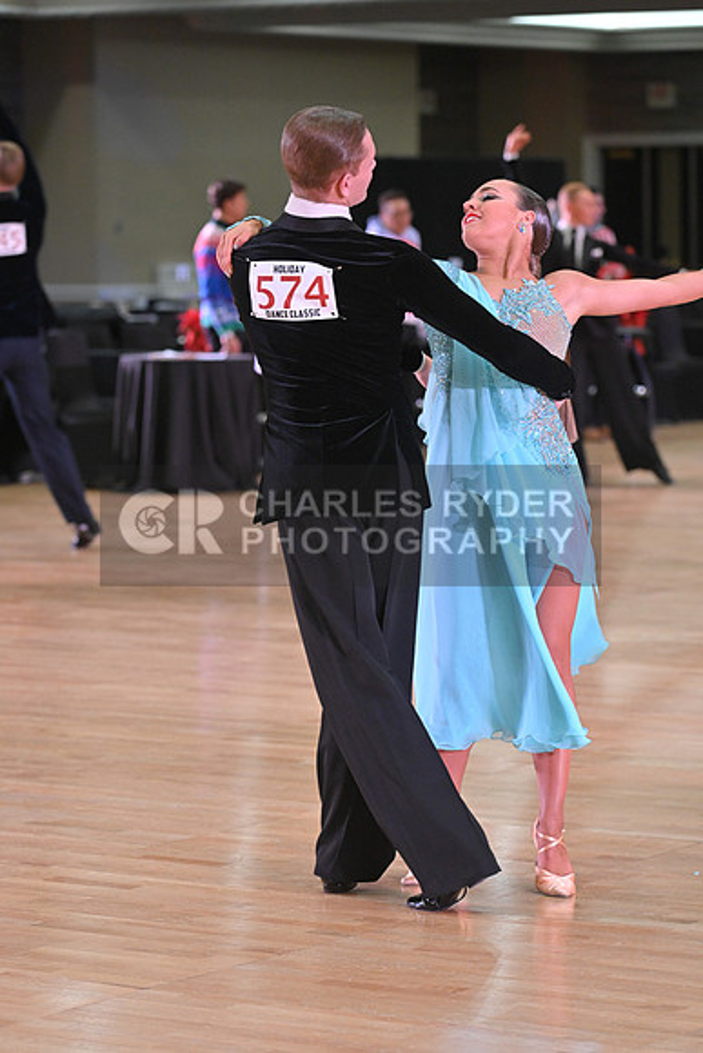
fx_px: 3952
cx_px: 352
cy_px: 526
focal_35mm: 135
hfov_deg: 10.2
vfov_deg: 15.2
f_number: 5
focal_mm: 135
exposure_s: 1/400
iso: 3200
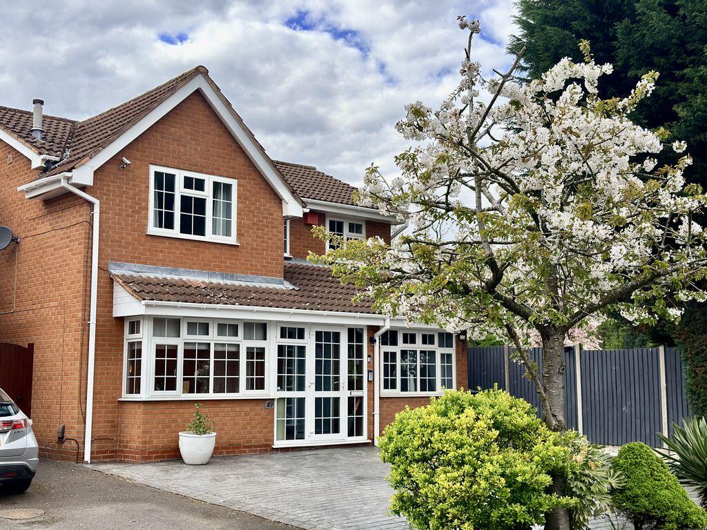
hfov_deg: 41.2
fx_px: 940
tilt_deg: +7.1
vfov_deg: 31.5
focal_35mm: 46
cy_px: 265
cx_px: 354
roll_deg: +0.6
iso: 80
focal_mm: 6.76
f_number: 1.78
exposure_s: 1/2915
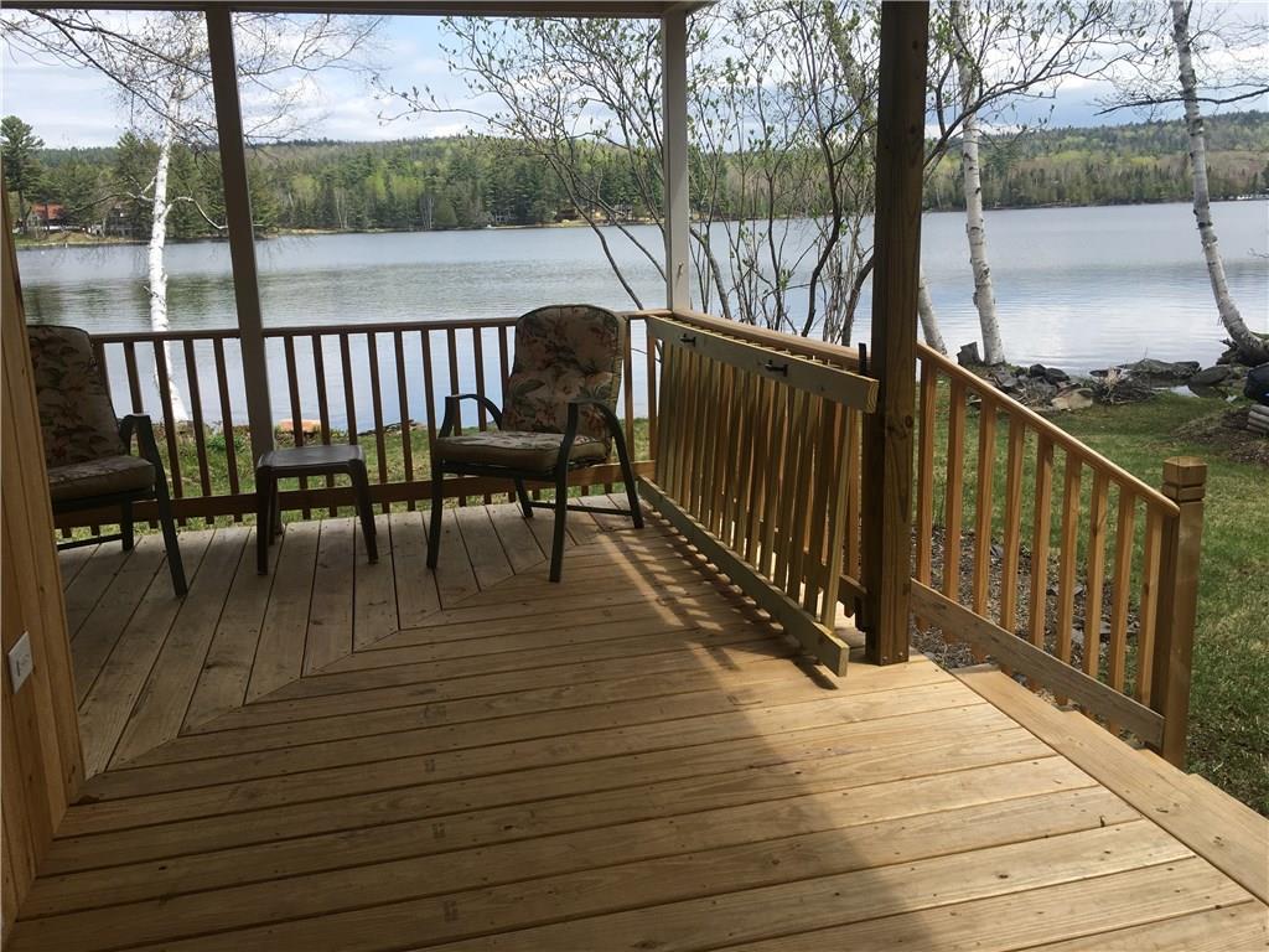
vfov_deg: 48.2
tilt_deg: -11.2
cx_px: 634
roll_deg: +1.4
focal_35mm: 29
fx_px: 1063
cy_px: 476
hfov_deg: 61.7
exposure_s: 1/905
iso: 25
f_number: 2.2
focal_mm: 4.15
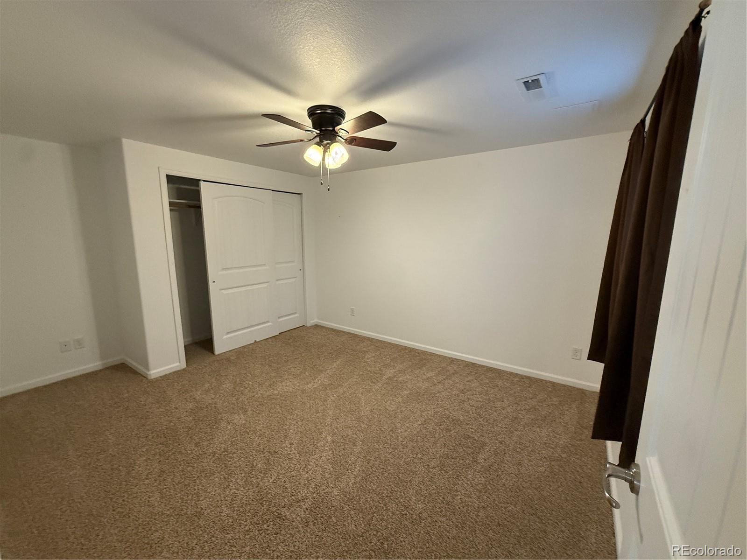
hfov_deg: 102.1
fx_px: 302
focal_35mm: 14
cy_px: 280
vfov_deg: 85.7
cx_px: 374
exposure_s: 1/120
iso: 640
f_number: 2.2
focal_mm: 2.22
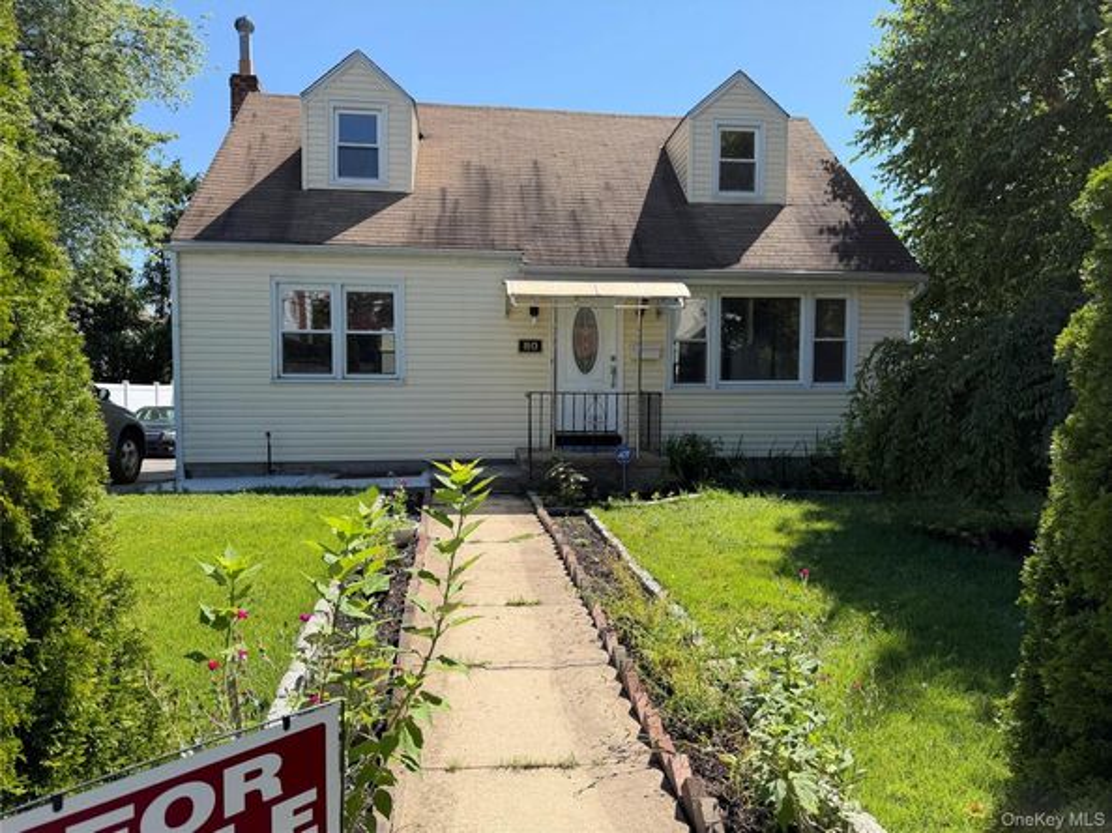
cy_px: 416
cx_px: 556
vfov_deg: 56.8
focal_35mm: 24
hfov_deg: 71.6
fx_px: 771
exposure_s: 1/2445
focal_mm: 6.76
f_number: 1.78
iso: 80
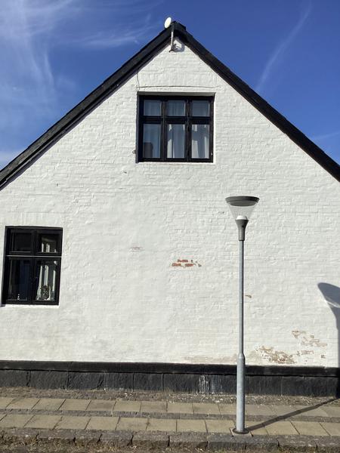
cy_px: 226
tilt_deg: +6.5
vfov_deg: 58.4
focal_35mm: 31
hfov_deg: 45.4
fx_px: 406
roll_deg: +0.4
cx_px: 170
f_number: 2.4
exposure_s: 1/3135
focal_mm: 3.3
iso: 25
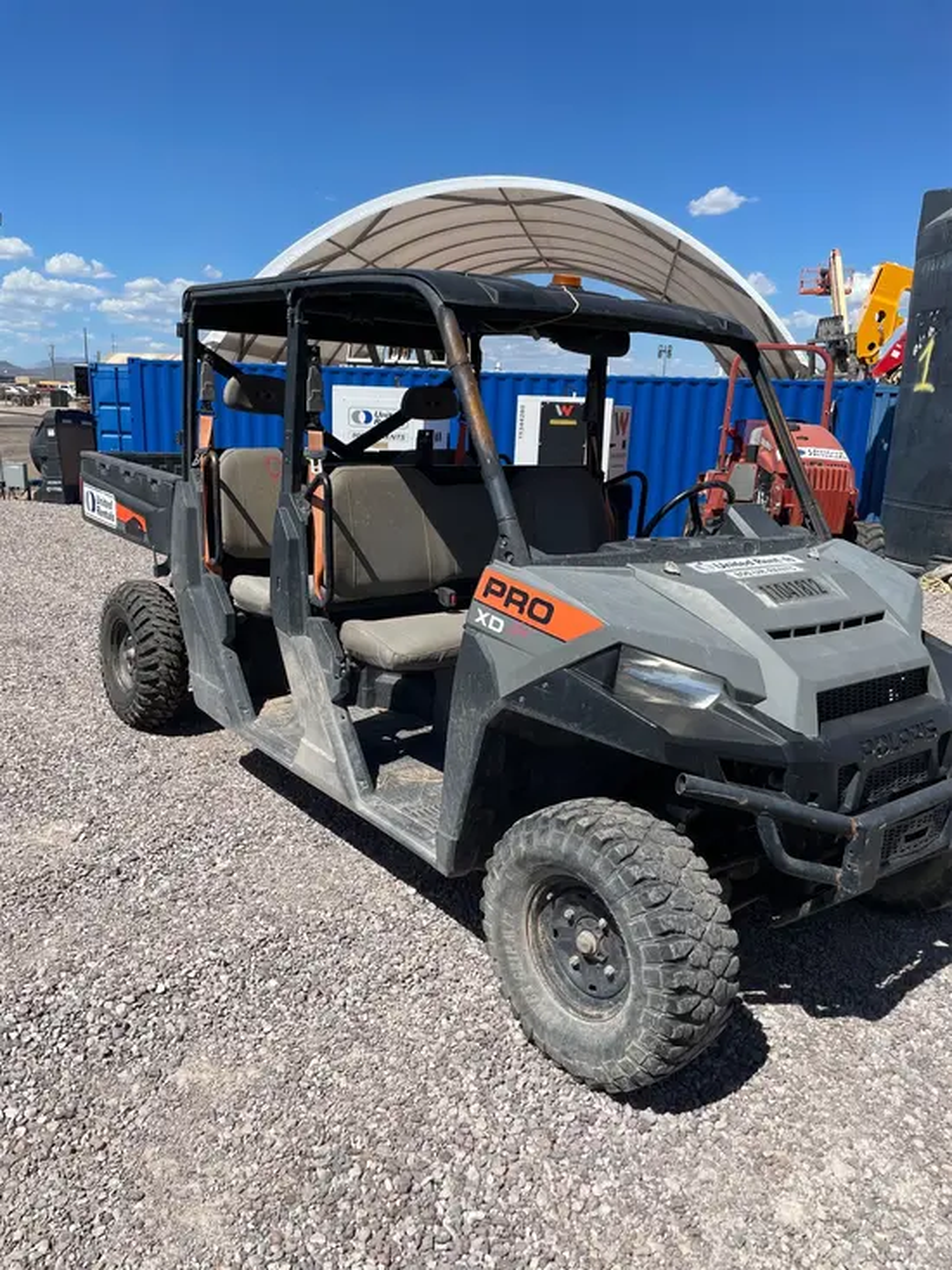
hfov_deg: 53.1
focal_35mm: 26
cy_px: 635
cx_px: 476
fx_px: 953
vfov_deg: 67.3
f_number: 1.6
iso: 32
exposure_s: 1/3861
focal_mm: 4.2
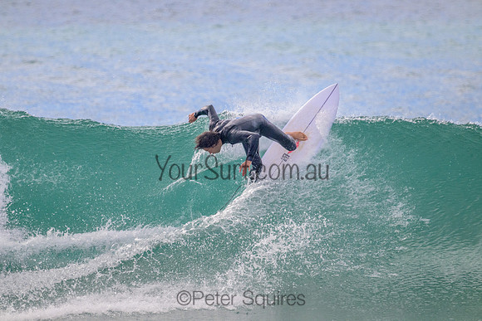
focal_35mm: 800
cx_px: 241
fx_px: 10713
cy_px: 160
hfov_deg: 2.6
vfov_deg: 1.7
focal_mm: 800
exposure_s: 1/2000
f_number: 13
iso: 2000
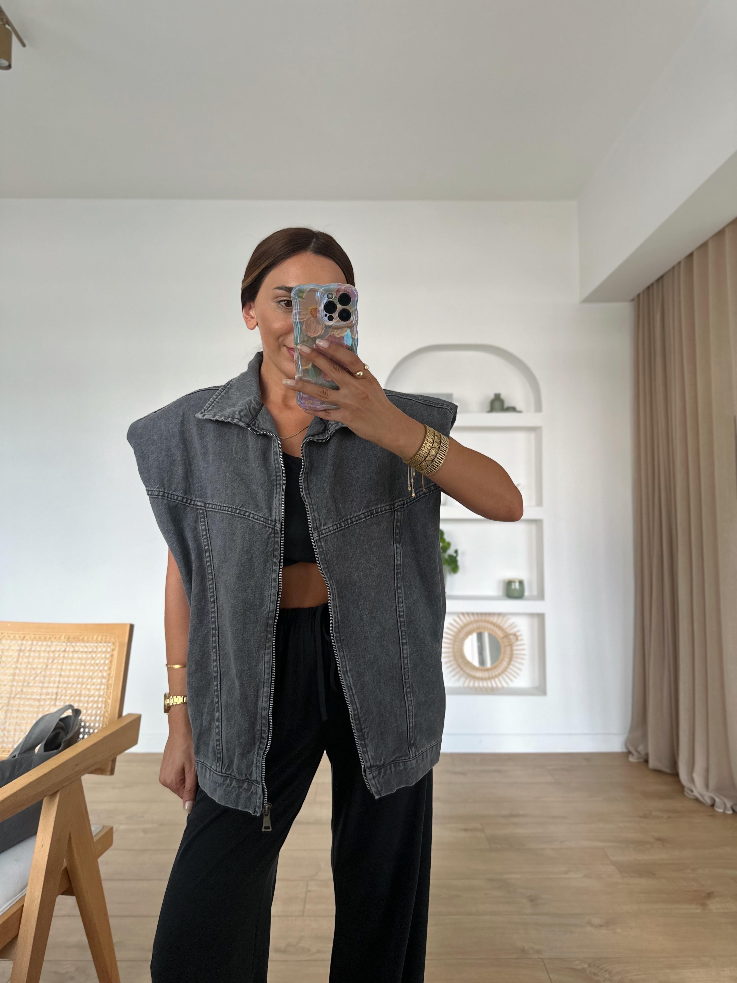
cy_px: 492
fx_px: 681
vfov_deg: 71.6
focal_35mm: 24
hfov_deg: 56.8
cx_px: 368
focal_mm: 6.86
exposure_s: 1/121
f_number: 1.78
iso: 200
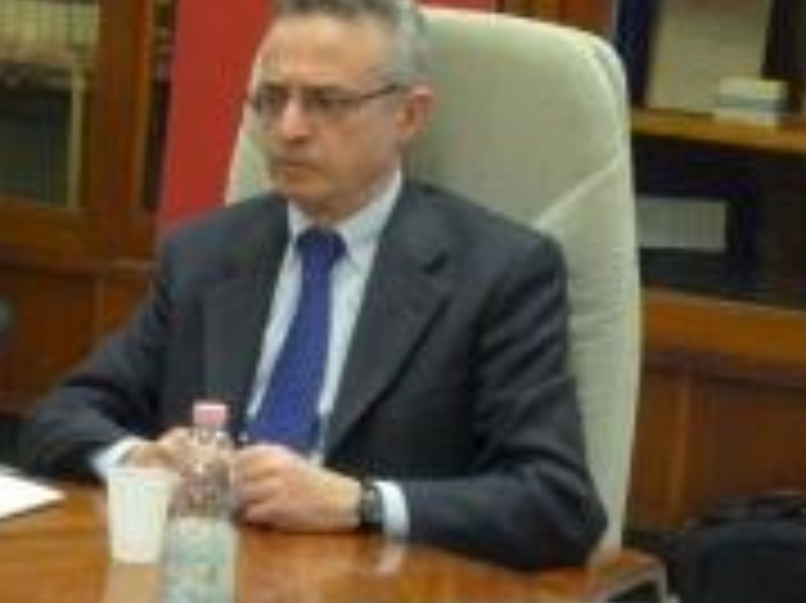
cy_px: 171
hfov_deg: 13.0
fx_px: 3444
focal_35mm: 148
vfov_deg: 10.0
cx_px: -180
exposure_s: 1/15
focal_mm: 10.4
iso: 400
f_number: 4.7
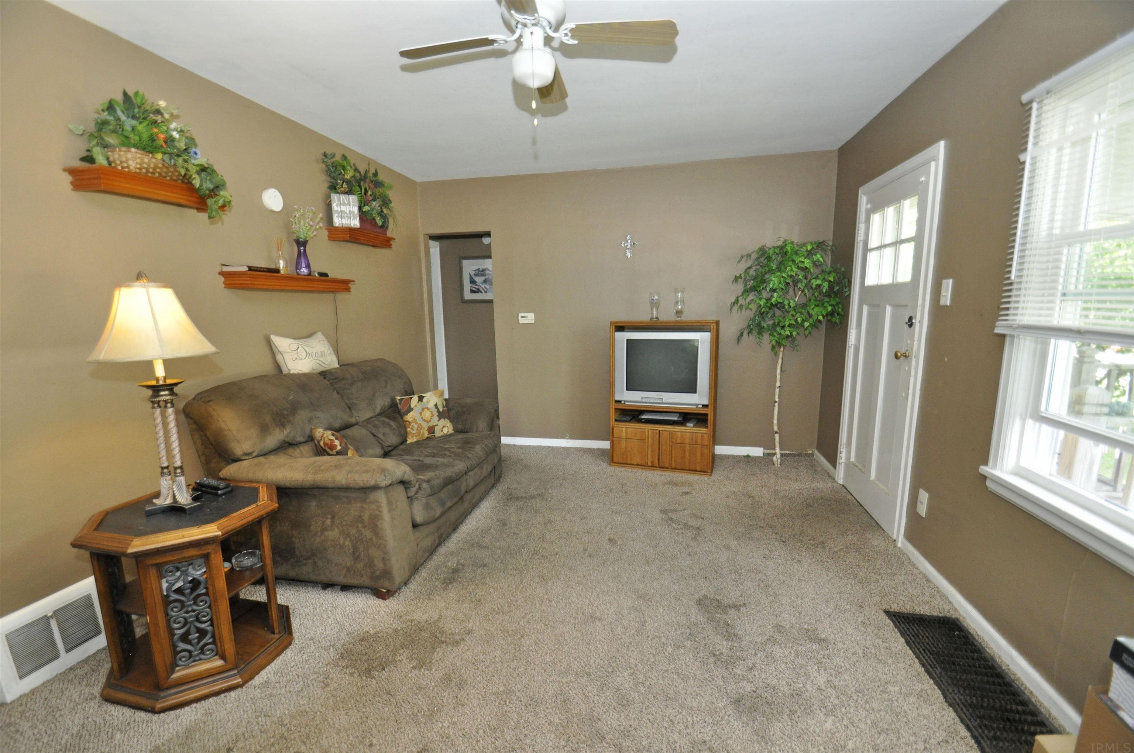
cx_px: 567
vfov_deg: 77.2
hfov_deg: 100.5
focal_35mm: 15
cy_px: 376
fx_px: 472
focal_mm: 10
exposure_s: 1/60
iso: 800
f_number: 4
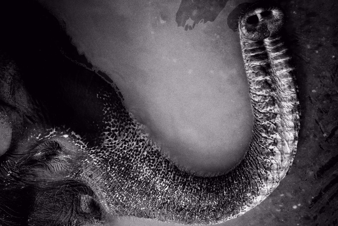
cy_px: 113
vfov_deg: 42.3
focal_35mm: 31
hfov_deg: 60.3
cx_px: 169
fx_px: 291
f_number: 7.1
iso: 800
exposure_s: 1/250
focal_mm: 20.5
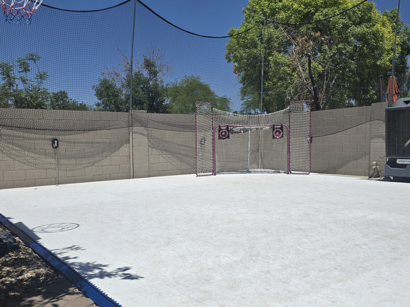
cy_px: 182
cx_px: 228
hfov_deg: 53.8
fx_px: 403
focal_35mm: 34
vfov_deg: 41.6
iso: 12
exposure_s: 1/1978
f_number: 1.7
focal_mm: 6.3
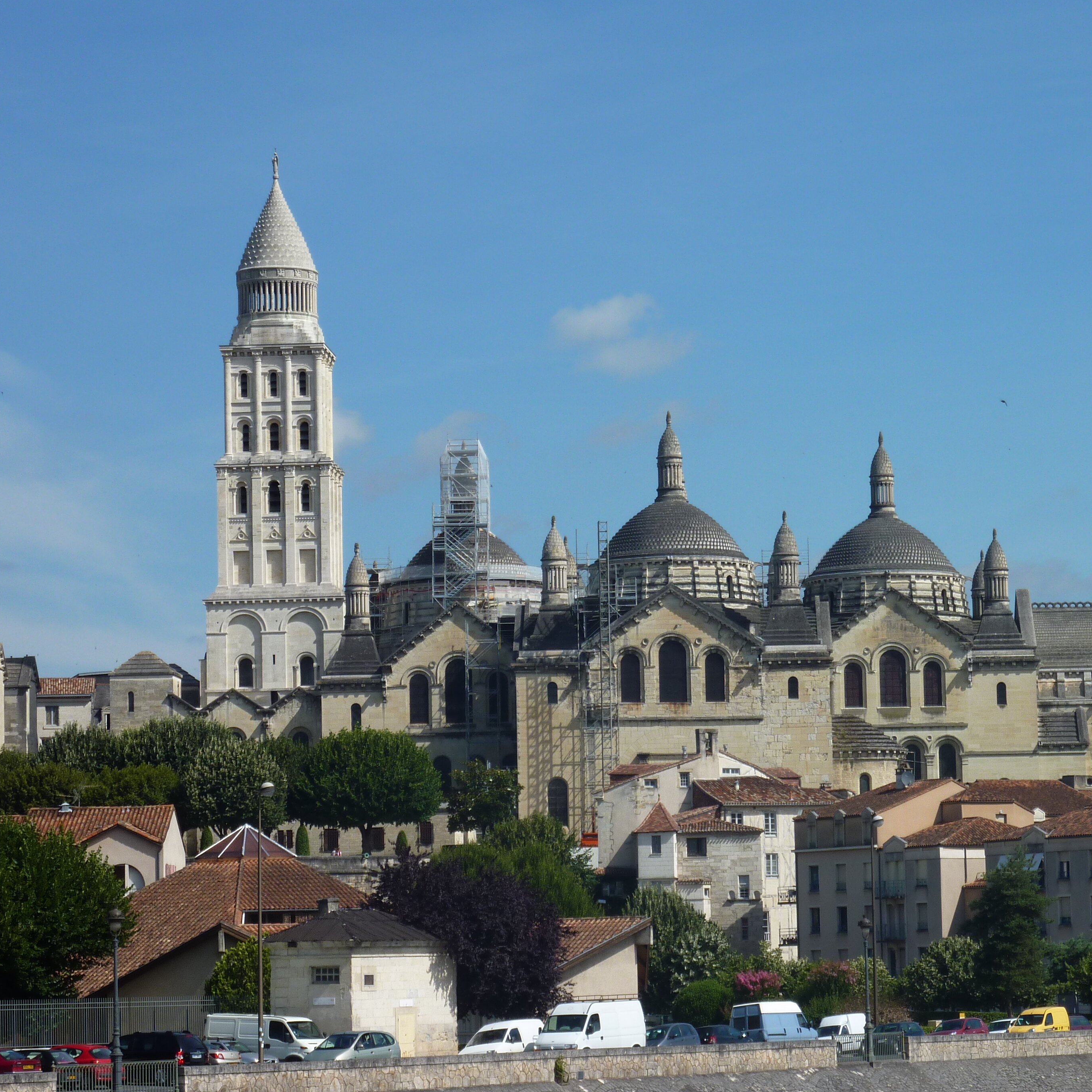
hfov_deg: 14.2
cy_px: 547
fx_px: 4390
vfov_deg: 14.2
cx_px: 695
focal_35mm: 123
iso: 80
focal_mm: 17
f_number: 5.6
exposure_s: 1/640
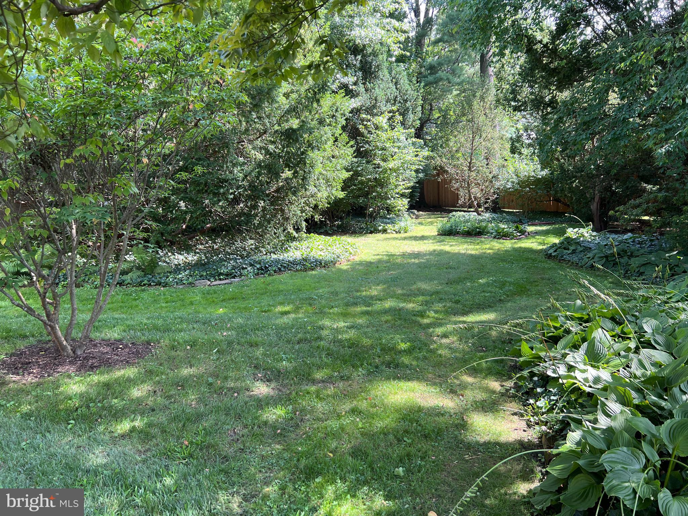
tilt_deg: -9.2
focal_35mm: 26
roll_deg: +3.2
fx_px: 517
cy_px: 258
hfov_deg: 67.3
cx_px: 344
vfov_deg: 53.1
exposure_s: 1/206
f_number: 1.5
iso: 50
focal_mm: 5.7
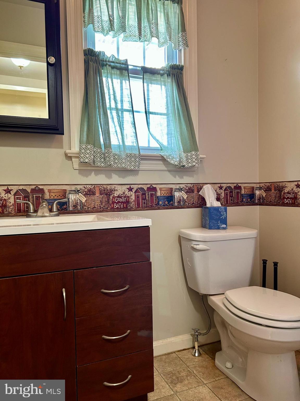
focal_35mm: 26
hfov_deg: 53.1
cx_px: 150
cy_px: 200
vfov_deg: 67.3
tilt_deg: -2.5
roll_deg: +1.5
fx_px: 300
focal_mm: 5.7
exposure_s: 1/60
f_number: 1.5
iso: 125
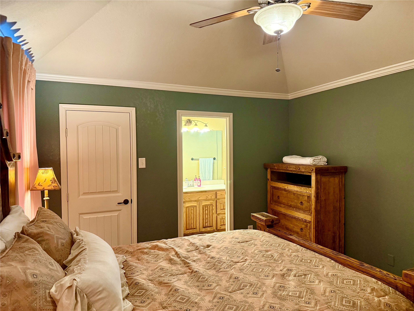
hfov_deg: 71.6
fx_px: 287
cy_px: 156
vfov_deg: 56.8
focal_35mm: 24
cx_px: 207
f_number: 1.78
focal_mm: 6.76
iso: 640
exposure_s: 1/60
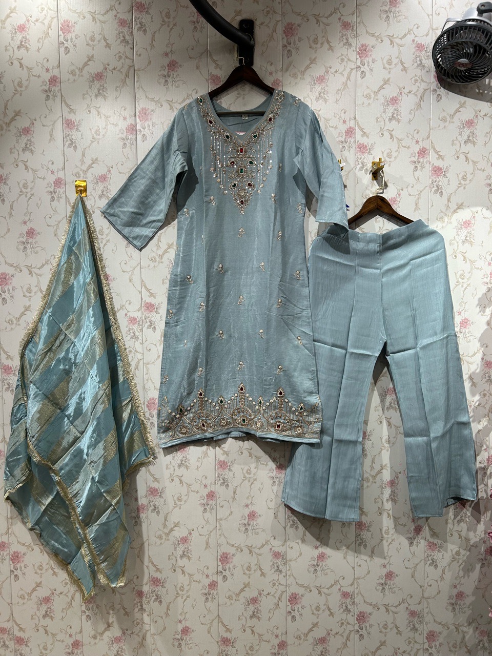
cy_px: 328
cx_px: 246
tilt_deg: -4.7
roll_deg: -0.1
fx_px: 493
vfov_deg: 67.3
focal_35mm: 26
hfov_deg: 53.1
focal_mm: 5.7
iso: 40
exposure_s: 1/204
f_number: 1.5
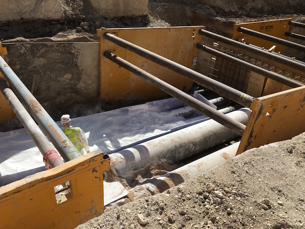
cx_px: 152
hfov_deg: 61.7
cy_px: 114
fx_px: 256
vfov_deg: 48.2
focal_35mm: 29
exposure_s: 1/2564
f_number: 2.2
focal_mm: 4.15
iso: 25
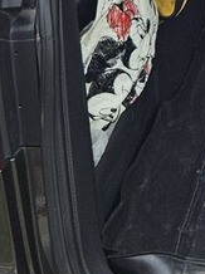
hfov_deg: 8.1
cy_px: -211
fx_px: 1337
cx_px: 492
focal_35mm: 169
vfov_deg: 11.0
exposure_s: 1/726
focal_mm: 5.4
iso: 25
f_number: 1.8
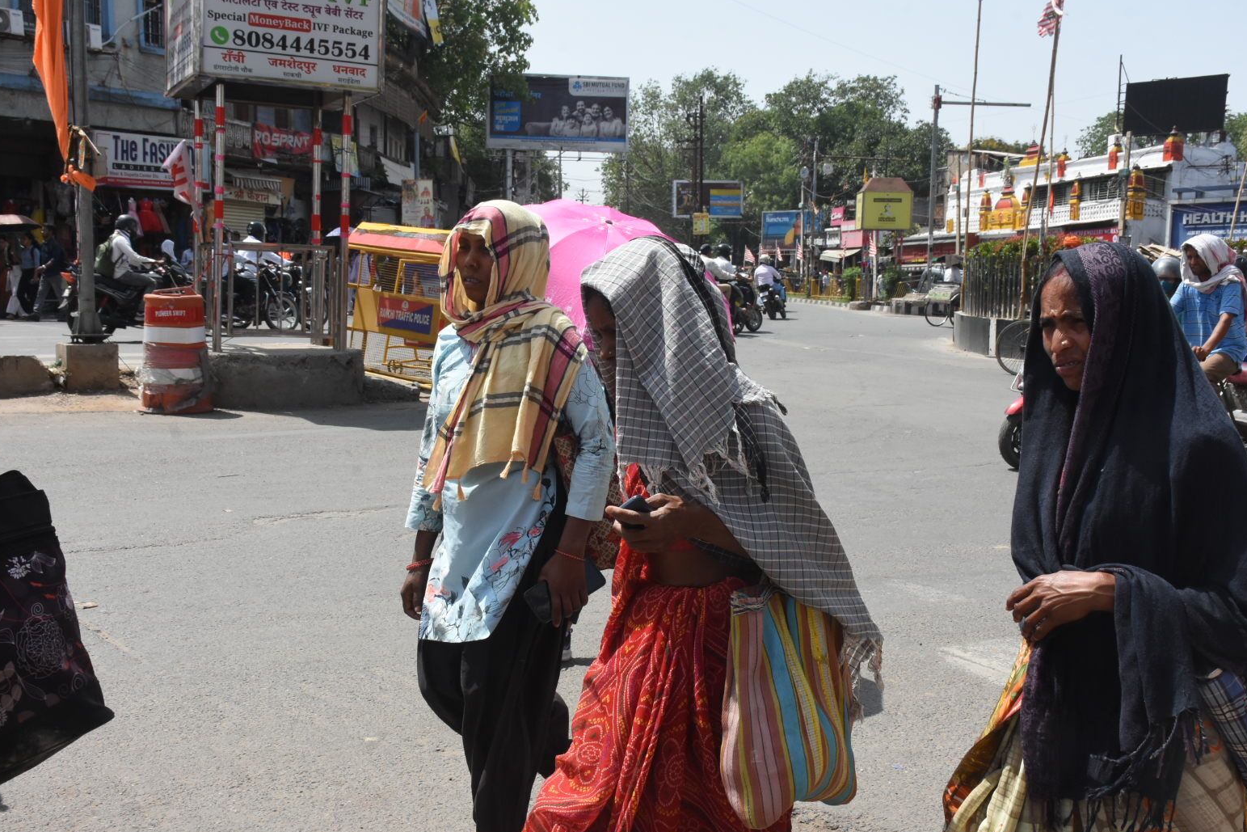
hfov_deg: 45.9
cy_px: 408
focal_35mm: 43
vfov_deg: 31.5
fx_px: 1473
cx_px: 605
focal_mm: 27
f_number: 13
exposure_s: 1/640
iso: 800
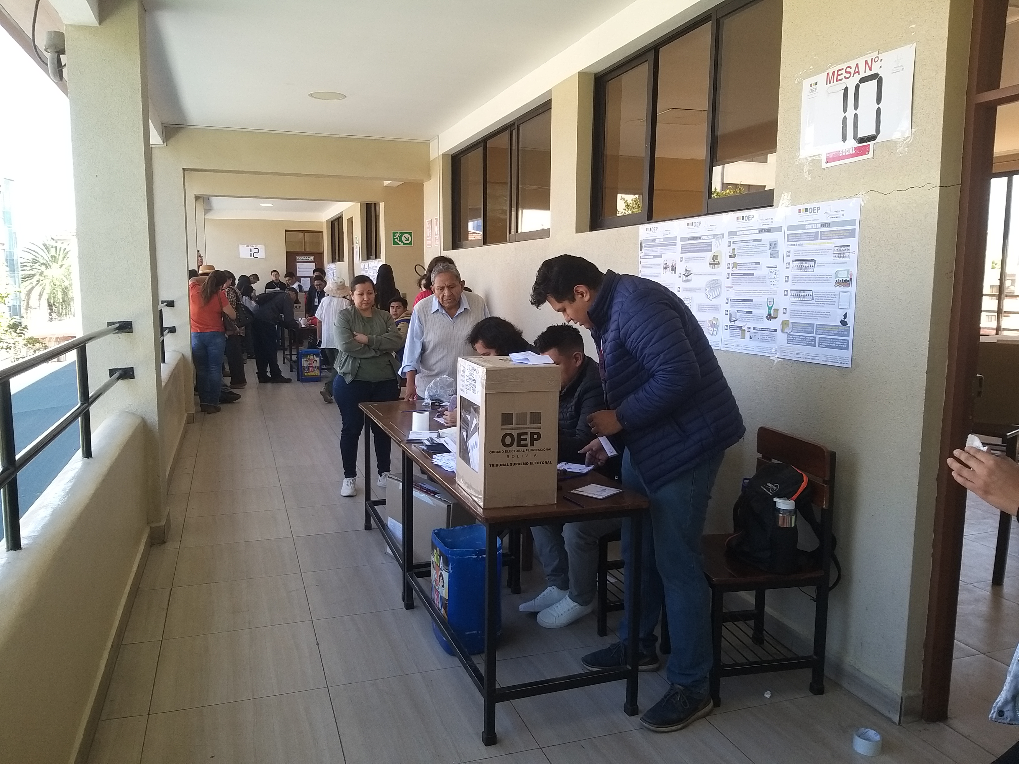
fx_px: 795
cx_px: 510
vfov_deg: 51.4
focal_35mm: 27
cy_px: 382
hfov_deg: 65.3
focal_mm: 3.93
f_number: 1.7
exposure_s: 1/153
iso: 50
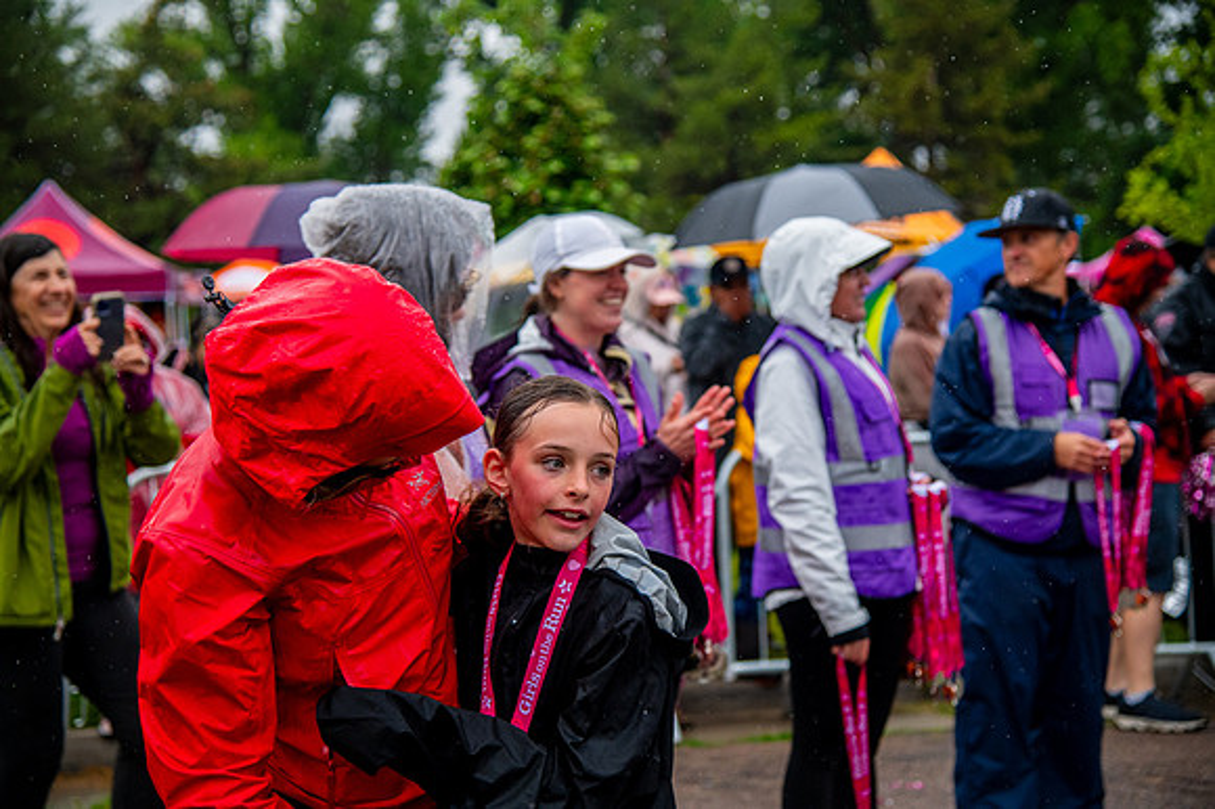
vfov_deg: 21.9
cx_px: 608
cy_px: 404
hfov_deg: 32.4
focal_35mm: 62
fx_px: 2091
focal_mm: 62
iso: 1600
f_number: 4
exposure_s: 1/2500
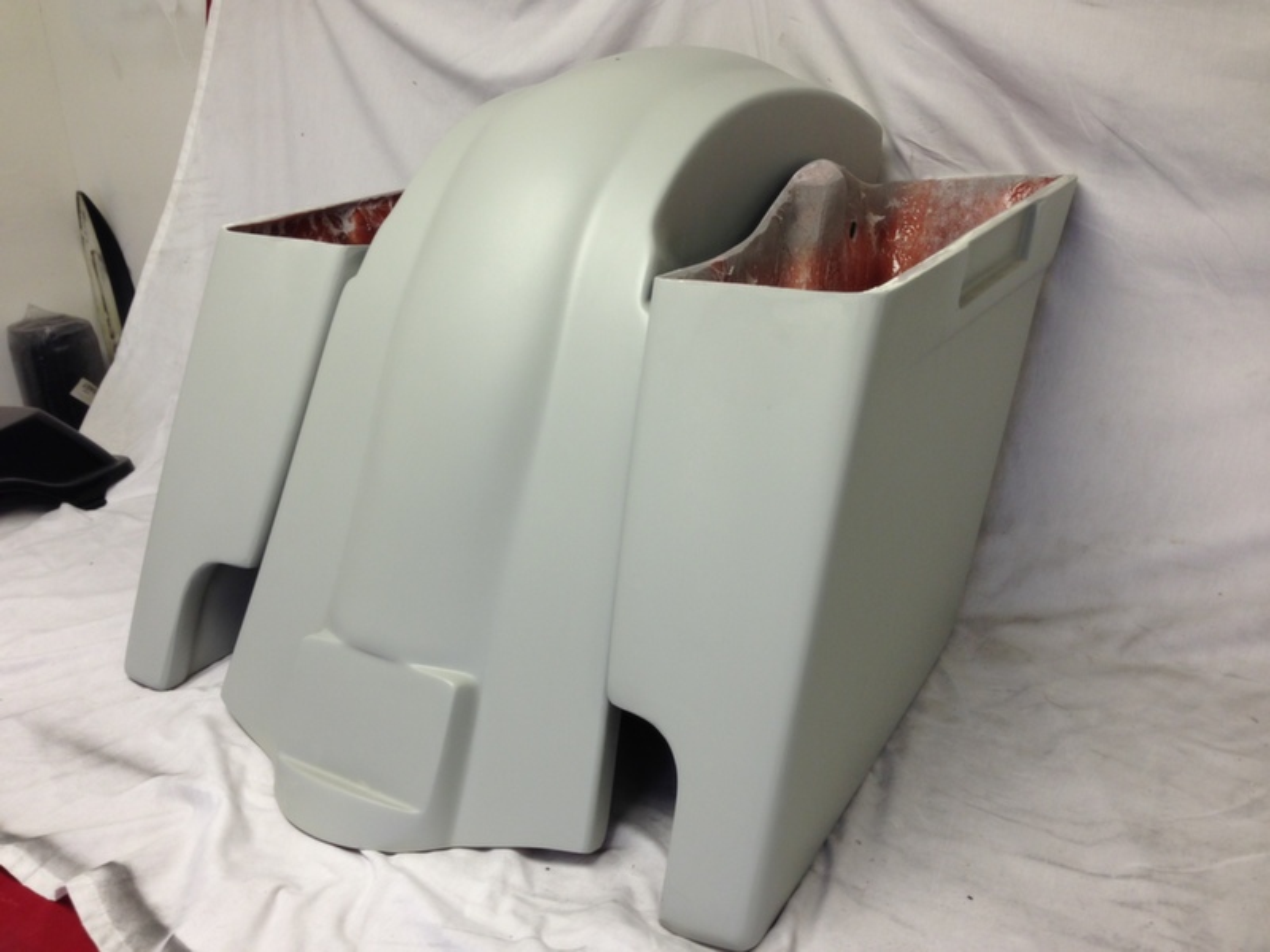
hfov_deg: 55.4
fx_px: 1211
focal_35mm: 33
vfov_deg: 42.9
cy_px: 476
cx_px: 635
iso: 50
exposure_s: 1/24
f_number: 2.4
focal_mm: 4.12
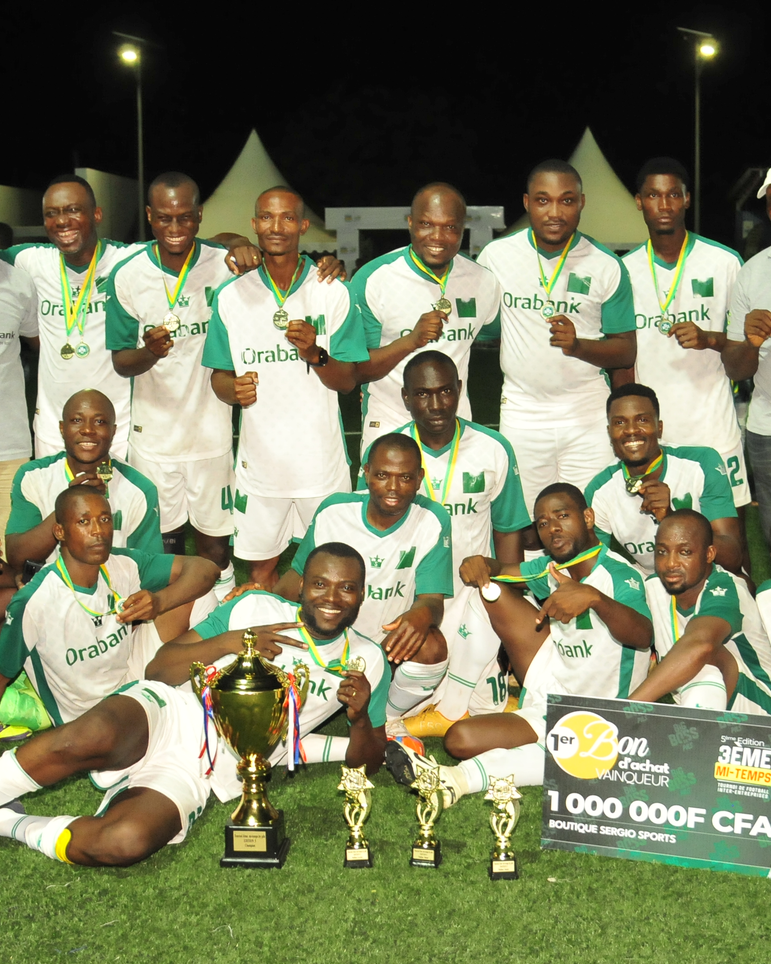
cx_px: 419
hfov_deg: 29.7
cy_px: 482
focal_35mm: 51
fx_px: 1455
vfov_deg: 36.7
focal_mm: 24
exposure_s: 1/125
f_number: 4
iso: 1600
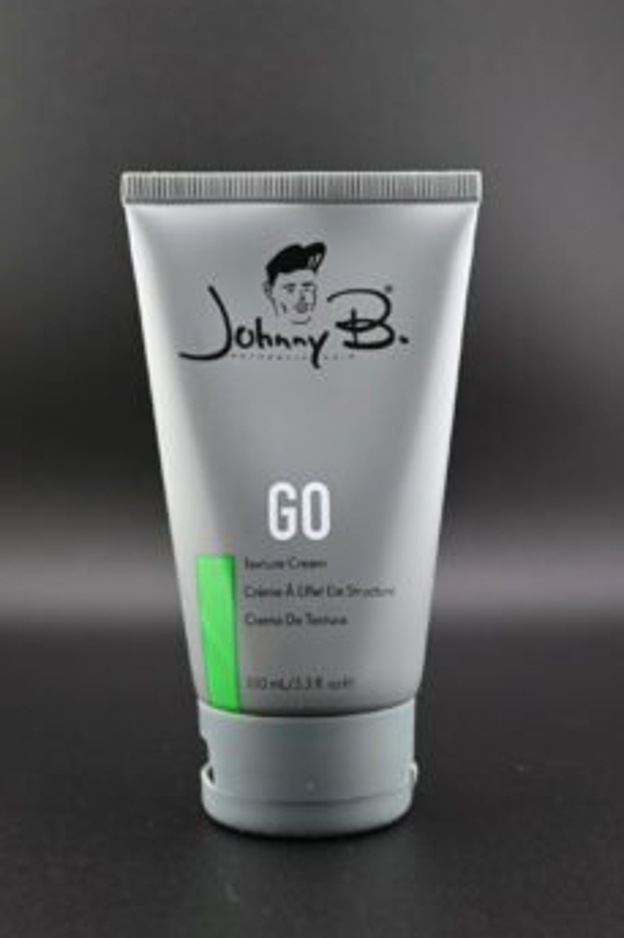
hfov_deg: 26.5
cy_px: 494
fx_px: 1327
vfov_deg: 38.9
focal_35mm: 51
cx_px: 300
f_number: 4.5
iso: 640
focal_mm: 26
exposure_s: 1/125
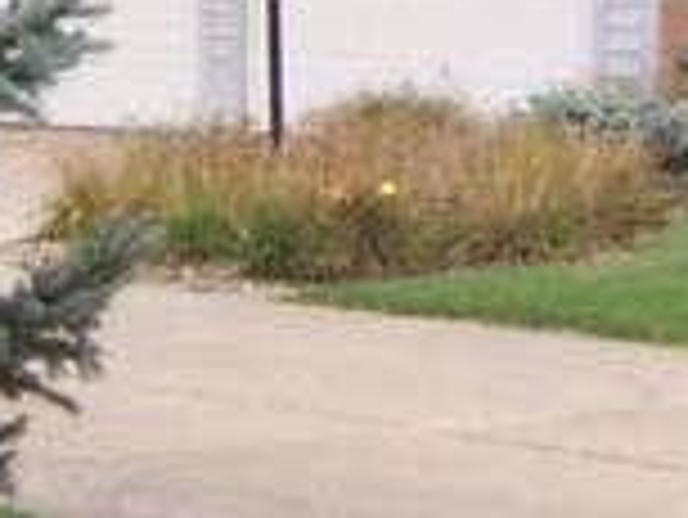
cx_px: 814
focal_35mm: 248
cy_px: -239
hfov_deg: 7.9
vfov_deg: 5.9
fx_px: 4933
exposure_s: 1/250
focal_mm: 5.6
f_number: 5.6
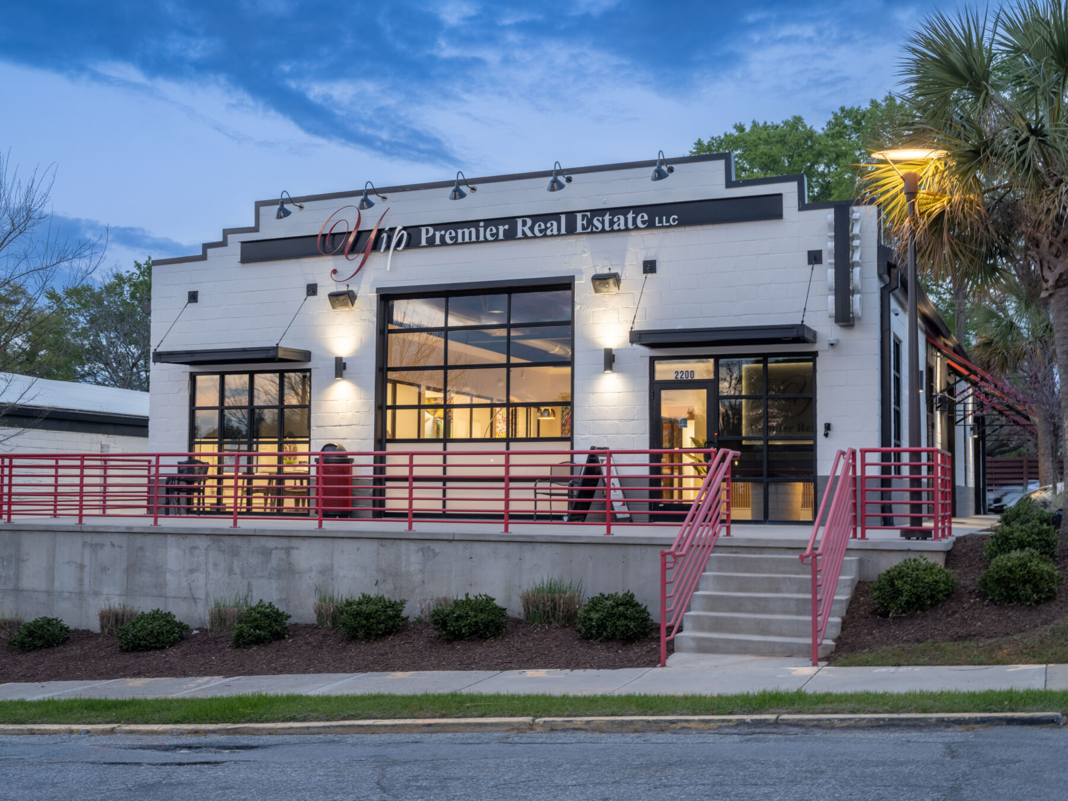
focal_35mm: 42
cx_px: 534
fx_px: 1296
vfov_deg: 34.3
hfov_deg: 44.8
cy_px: 400
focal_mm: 52.9
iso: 320
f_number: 11
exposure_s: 1/13
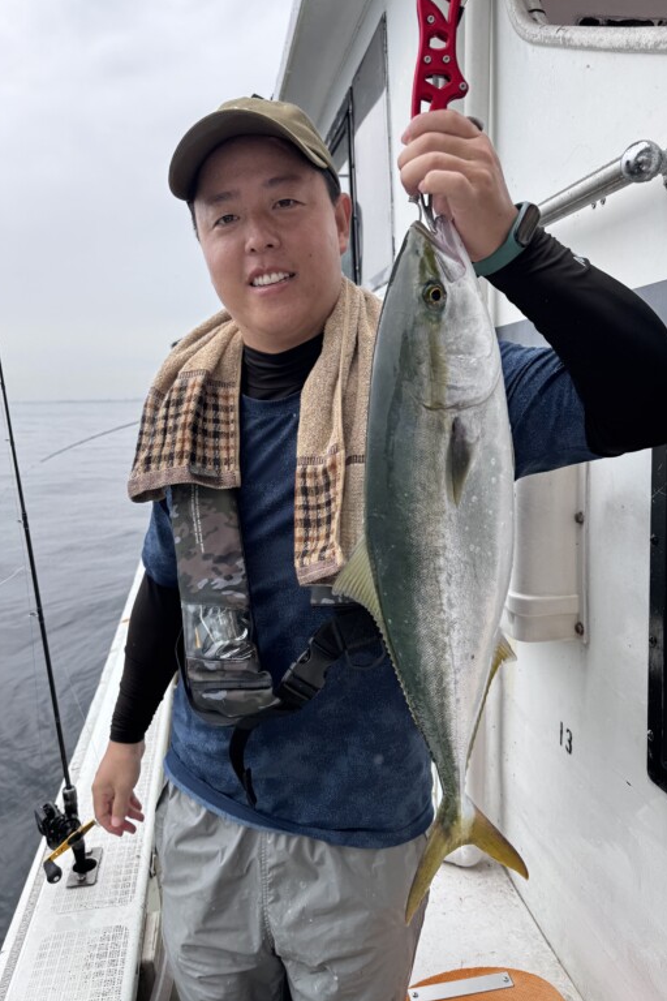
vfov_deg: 69.4
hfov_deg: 49.6
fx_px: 723
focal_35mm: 26
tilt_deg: -11.6
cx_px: 336
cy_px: 512
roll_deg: -0.8
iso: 80
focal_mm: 6.76
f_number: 1.78
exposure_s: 1/474
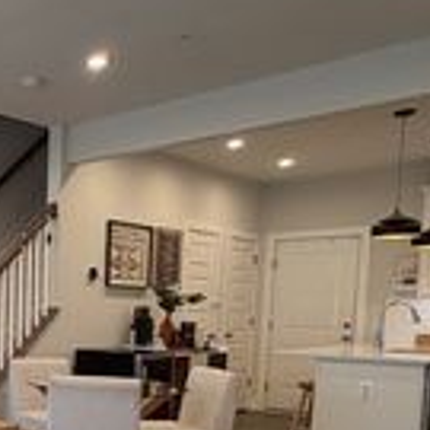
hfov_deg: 29.1
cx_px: -143
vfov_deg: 35.4
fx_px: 646
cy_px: 352
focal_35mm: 46
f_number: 2.2
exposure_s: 1/120
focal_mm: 2.22
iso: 200
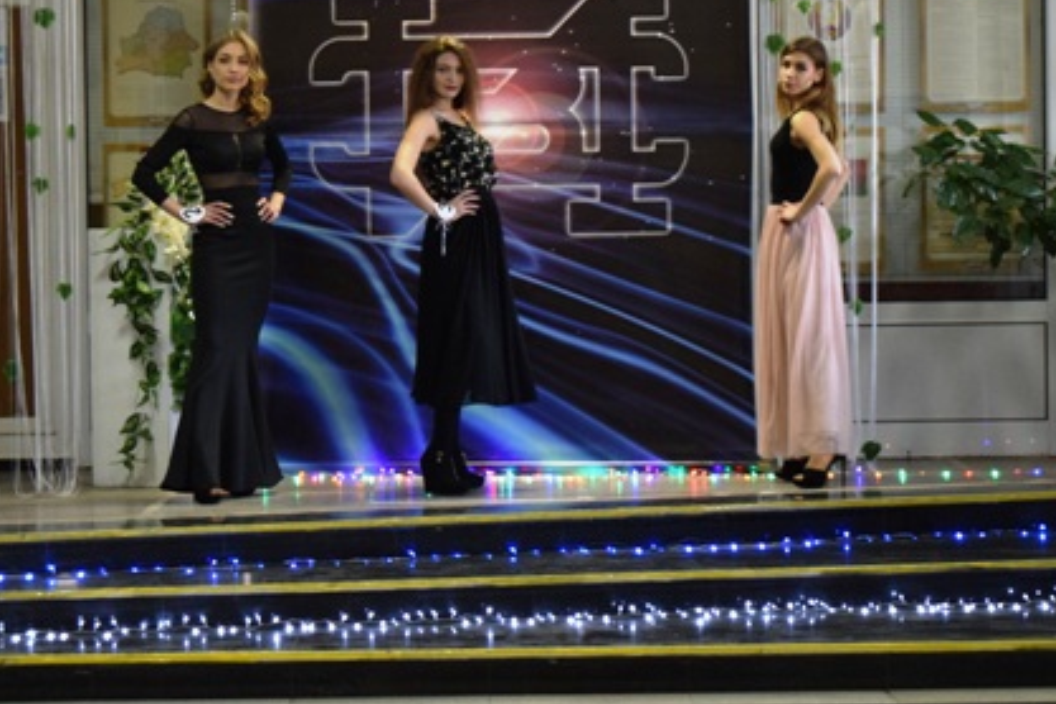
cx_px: 461
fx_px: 3482
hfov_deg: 17.2
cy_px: 309
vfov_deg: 11.5
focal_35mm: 119
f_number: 5.6
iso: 1600
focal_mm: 55
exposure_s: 1/50
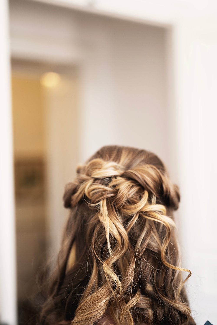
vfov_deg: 39.6
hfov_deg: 27.0
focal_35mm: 50
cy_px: 162
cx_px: 108
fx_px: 452
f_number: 1.8
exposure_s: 1/160
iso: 320
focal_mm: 50
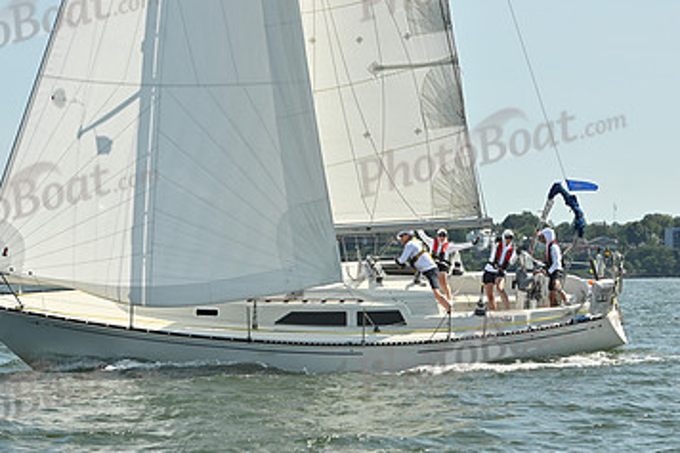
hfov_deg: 13.7
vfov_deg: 9.1
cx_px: 260
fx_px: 2832
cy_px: 274
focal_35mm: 150
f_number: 9
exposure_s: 1/1250
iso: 320
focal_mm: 92
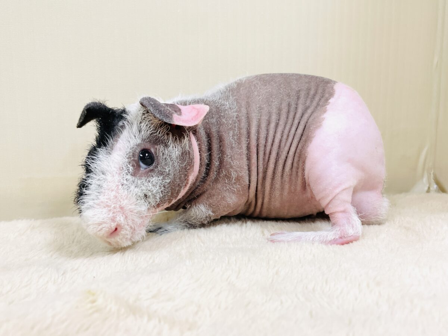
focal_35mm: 26
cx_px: 224
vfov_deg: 53.1
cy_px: 168
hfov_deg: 67.3
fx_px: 336
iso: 100
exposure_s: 1/121
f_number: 1.6
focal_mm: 4.2
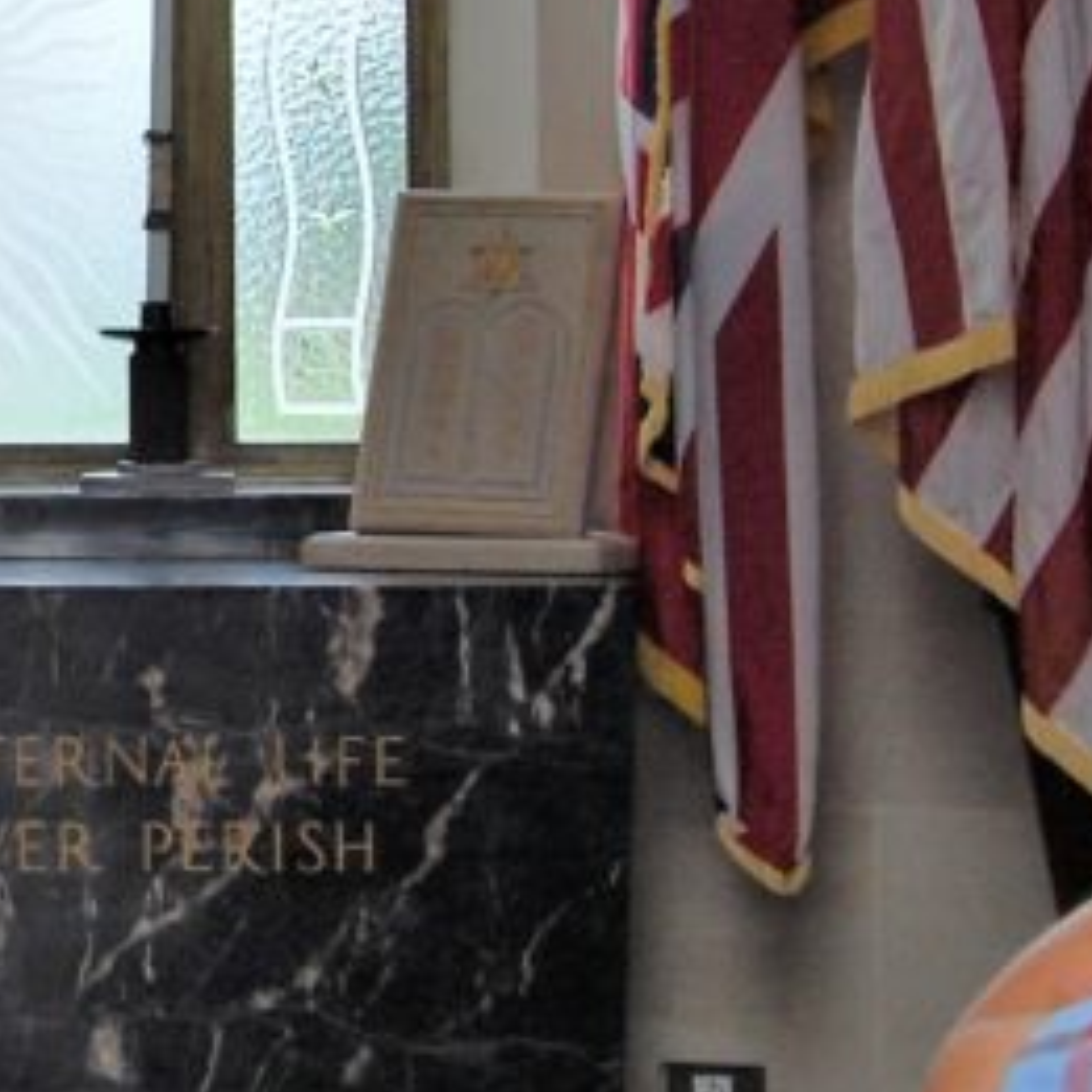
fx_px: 4997
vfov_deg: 12.4
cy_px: 79
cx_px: -218
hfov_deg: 12.2
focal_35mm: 140
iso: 200
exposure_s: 1/200
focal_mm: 28
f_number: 7.1
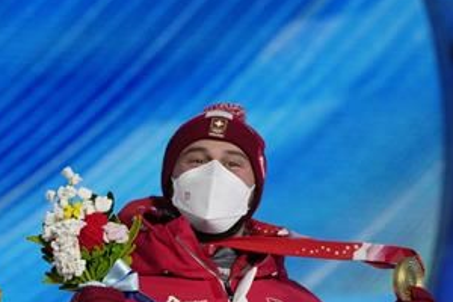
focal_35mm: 351
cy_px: 245
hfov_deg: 5.9
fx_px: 4416
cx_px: -6
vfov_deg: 3.9
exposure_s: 1/800
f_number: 5.6
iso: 2000
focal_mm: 162
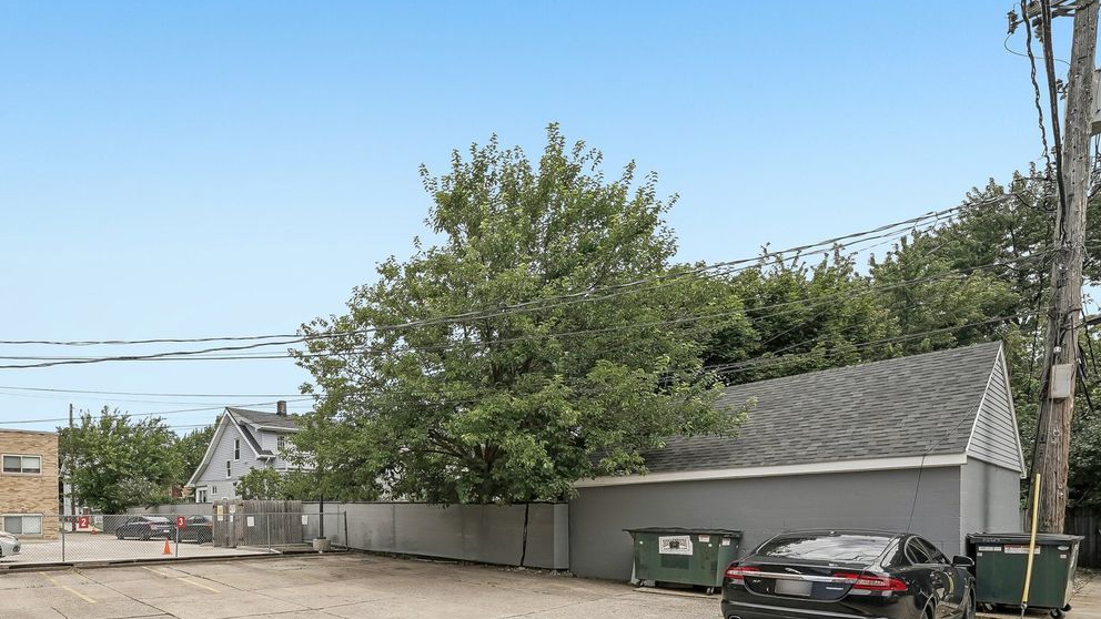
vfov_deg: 54.7
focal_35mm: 19
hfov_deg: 84.5
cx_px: 317
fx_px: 555
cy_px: 486
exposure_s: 1/250
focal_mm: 12
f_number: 8
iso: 100
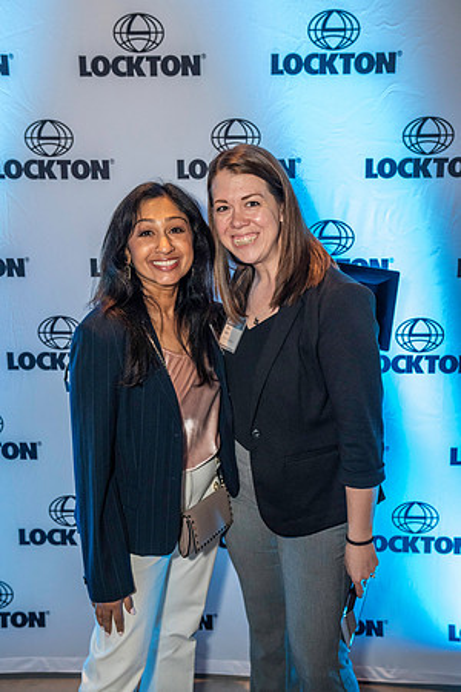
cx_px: 230
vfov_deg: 51.9
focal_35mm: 37
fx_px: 711
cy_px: 346
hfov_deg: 35.9
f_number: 4.5
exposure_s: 1/200
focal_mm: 37
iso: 6400
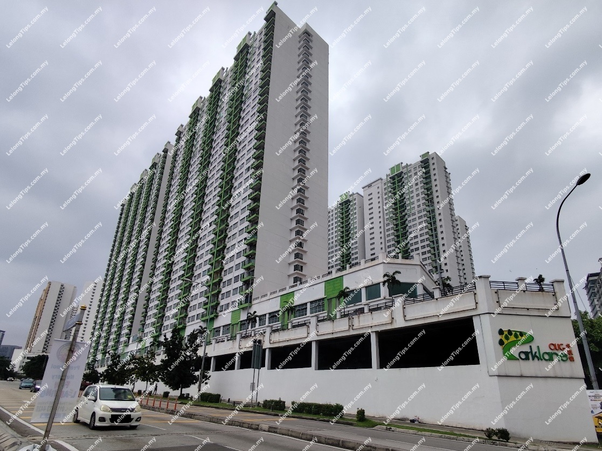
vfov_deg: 78.1
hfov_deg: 94.5
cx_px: 301
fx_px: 278
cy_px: 226
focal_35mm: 16
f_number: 2.2
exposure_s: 1/339
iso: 50
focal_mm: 1.65
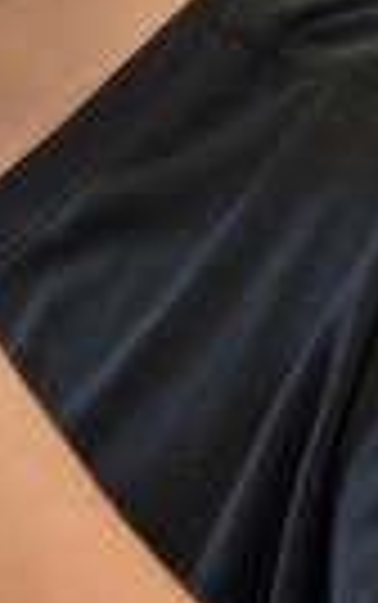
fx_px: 3191
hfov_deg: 6.8
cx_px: 106
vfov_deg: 10.7
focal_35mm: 194
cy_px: 50
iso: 285
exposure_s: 1/120
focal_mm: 6.9
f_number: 1.68
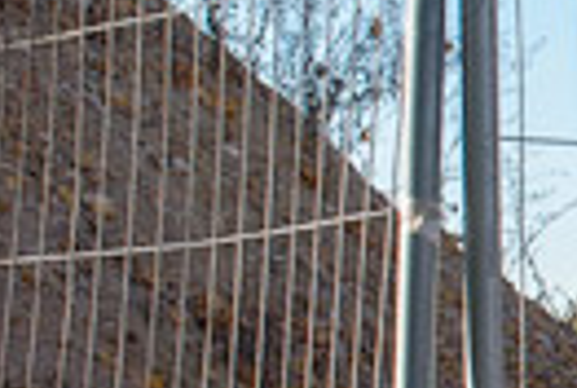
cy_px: 342
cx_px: 1713
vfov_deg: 5.1
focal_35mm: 273
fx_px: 4386
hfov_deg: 6.8
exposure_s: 1/80
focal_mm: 35
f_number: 10
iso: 64
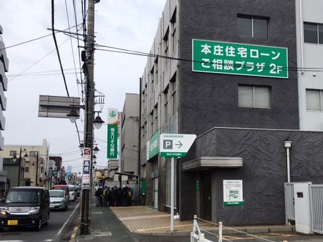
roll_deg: +0.6
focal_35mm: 39
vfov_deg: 36.7
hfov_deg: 47.4
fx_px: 364
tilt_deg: +7.0
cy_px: 143
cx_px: 205
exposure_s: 1/1026
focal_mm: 4.15
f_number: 2.2
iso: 25
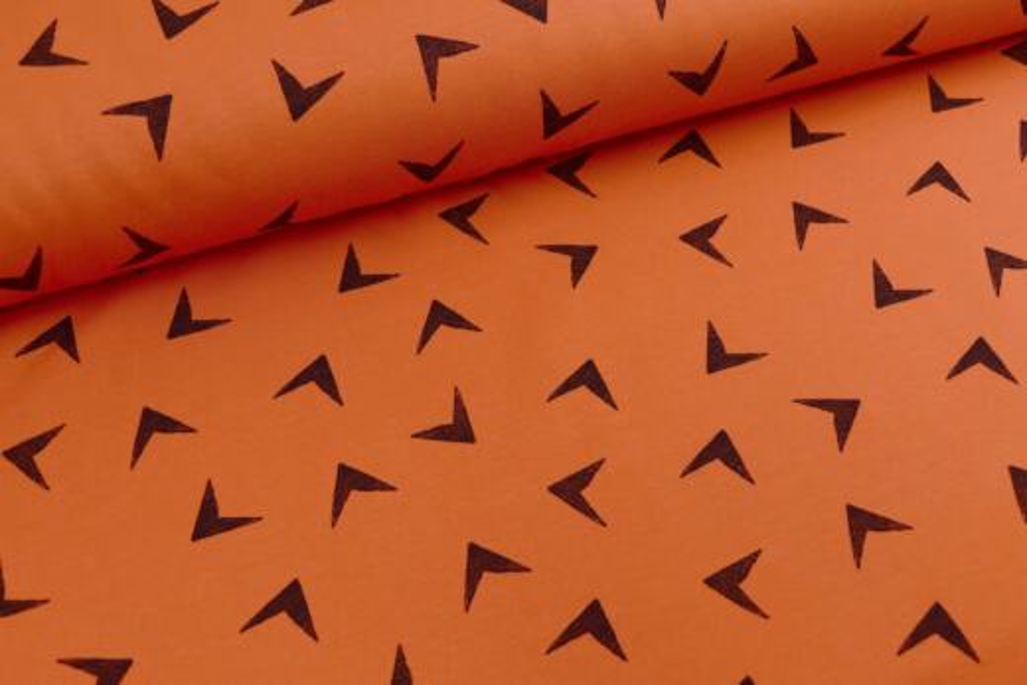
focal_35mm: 45
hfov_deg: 43.6
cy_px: 342
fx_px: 1284
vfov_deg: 29.9
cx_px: 514
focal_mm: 16.24
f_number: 3.2
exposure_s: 1/80
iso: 160
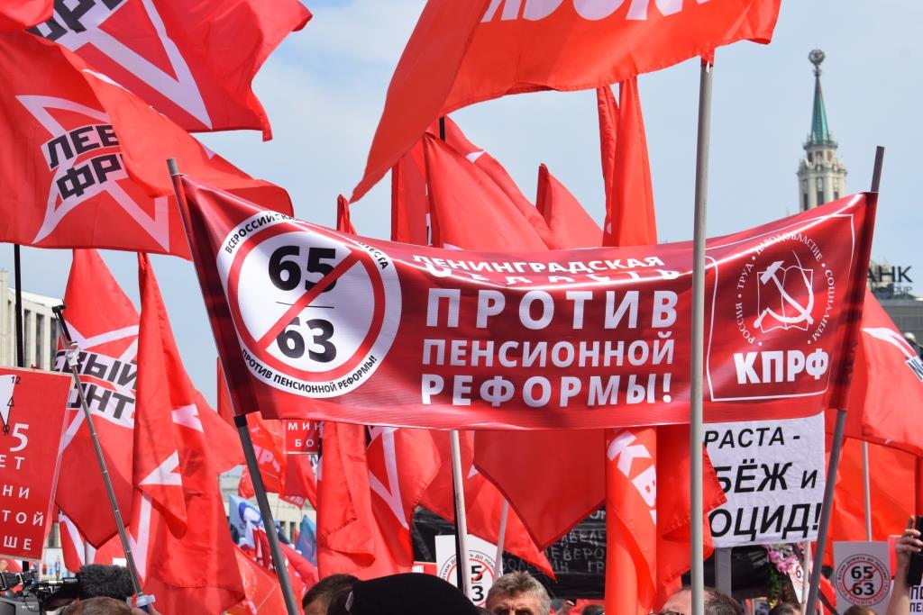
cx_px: 462
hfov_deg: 24.6
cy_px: 308
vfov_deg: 16.6
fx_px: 2115
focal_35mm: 82
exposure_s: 1/400
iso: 200
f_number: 10
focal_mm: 55
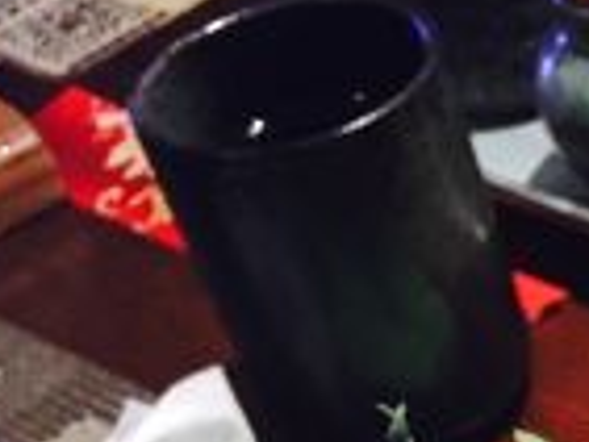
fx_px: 2452
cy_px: 969
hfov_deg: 12.3
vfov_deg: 9.4
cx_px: 1136
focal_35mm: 144
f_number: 2.2
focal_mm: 4.15
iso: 200
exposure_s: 1/20
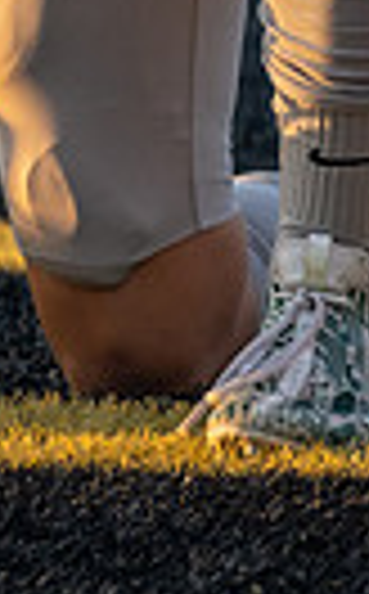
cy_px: -299
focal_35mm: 1116
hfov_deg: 1.2
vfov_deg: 1.9
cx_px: 49
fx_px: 18036
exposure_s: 1/1000
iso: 500
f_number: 3.5
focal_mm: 168
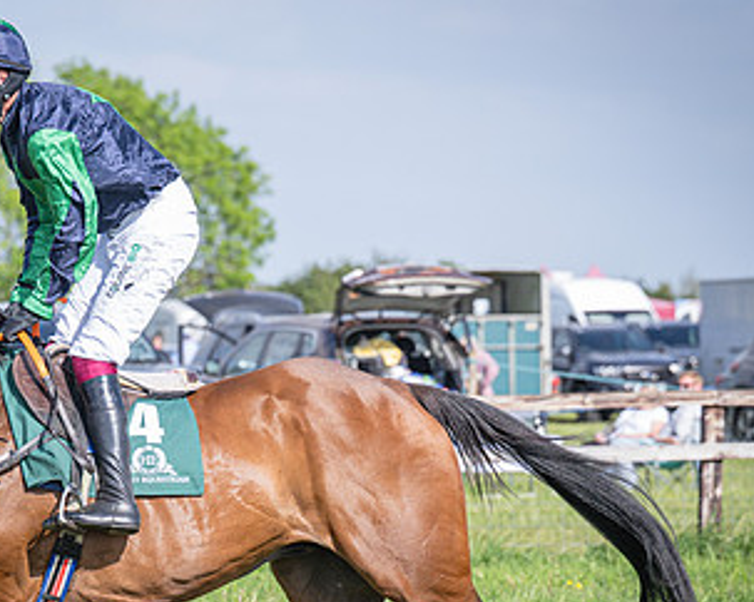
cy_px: 542
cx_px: 127
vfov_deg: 6.0
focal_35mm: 259
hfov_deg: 7.5
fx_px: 5776
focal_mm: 102
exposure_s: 1/1600
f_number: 3.5
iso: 200
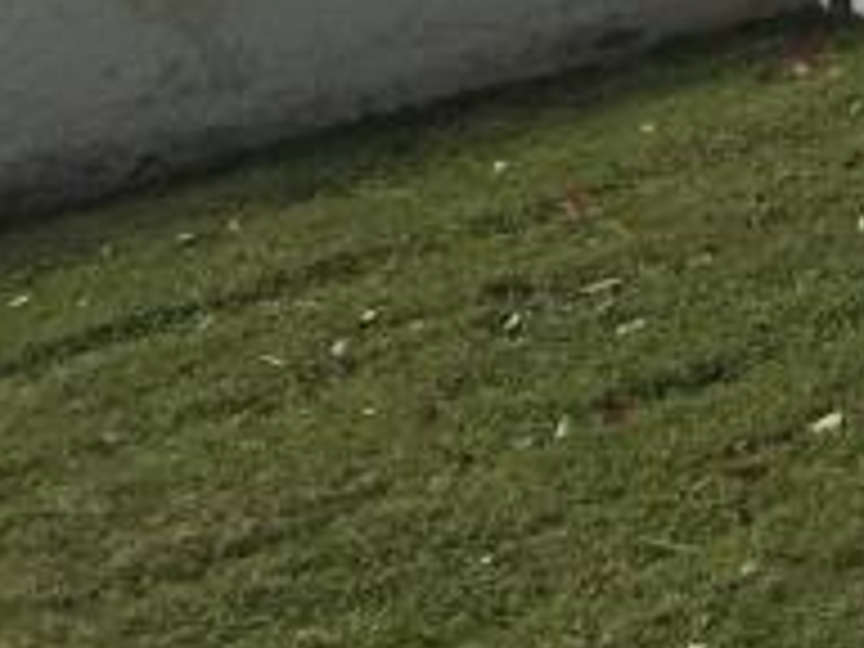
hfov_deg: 10.4
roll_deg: +0.7
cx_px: 2295
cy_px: -846
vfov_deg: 8.8
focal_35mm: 155
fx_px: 3869
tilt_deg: -2.0
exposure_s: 1/3300
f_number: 2.2
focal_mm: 4.15
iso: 32
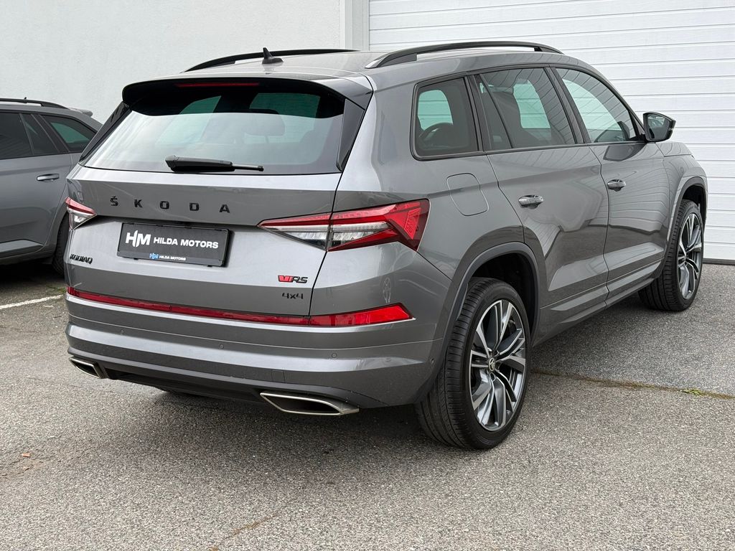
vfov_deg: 30.3
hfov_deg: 39.7
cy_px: 276
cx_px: 368
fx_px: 1019
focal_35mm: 48
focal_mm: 6.76
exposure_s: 1/855
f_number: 1.78
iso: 80
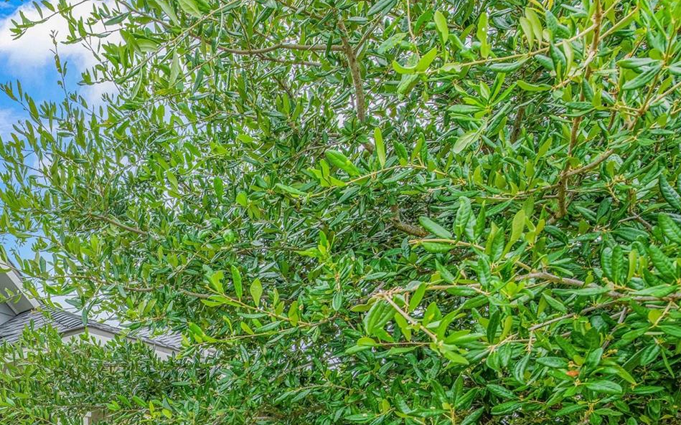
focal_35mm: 33
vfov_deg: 33.0
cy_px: 480
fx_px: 612
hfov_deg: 48.0
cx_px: 0
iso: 100
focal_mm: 15
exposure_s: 1/100
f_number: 7.1
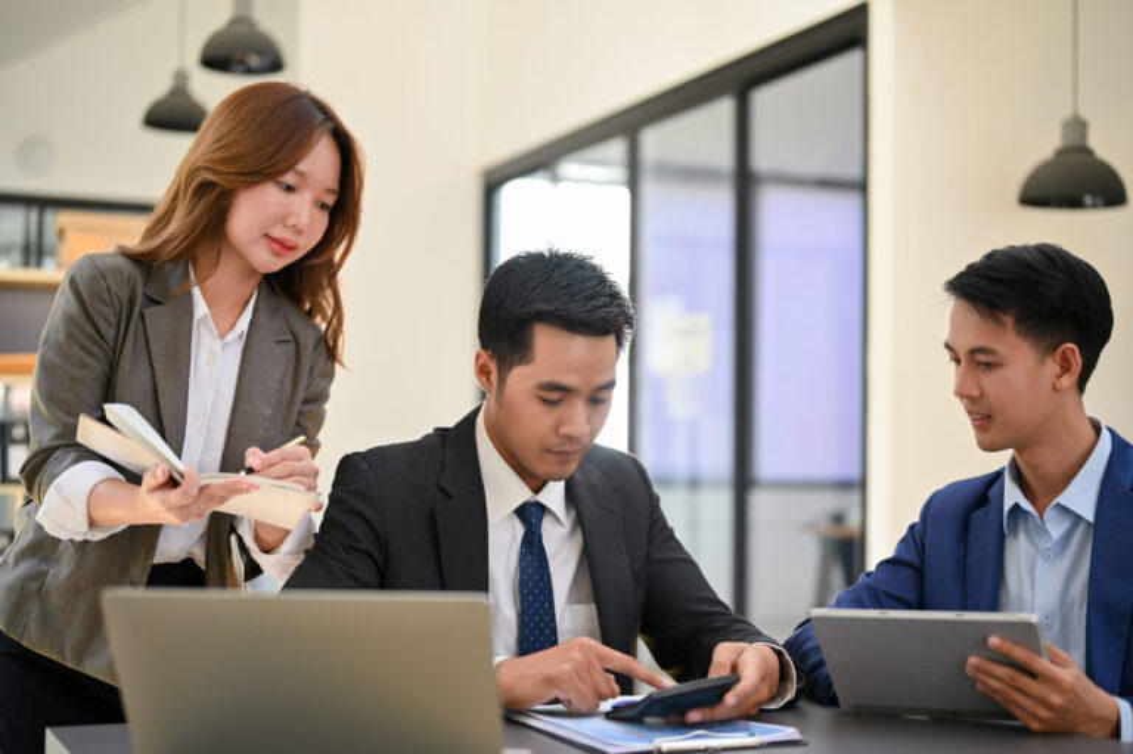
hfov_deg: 39.6
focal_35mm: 50
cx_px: 566
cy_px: 377
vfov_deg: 27.0
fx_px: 1573
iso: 160
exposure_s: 1/125
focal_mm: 50
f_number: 1.8
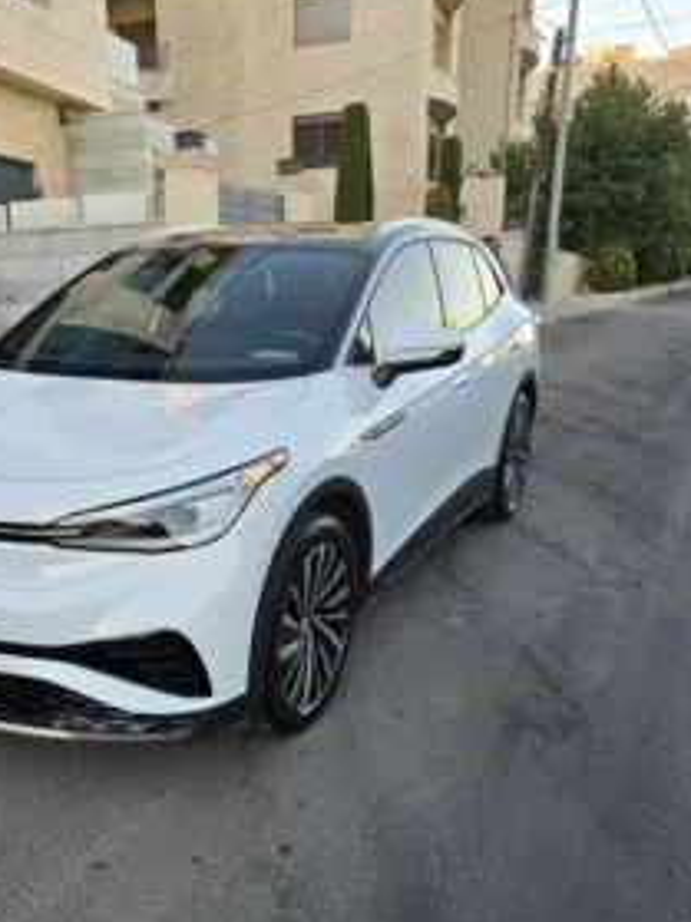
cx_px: 212
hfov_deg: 42.1
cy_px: 618
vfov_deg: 54.2
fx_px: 879
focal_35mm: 33
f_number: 1.7
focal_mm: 6.3
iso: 80
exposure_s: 1/180
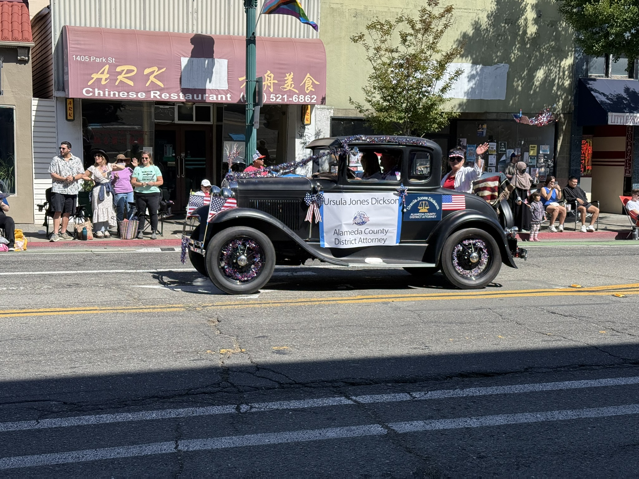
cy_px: 240
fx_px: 886
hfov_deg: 39.7
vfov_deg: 30.3
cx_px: 320
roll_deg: -0.8
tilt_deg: -5.0
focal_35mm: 48
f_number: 1.78
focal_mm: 6.76
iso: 64
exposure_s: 1/3378
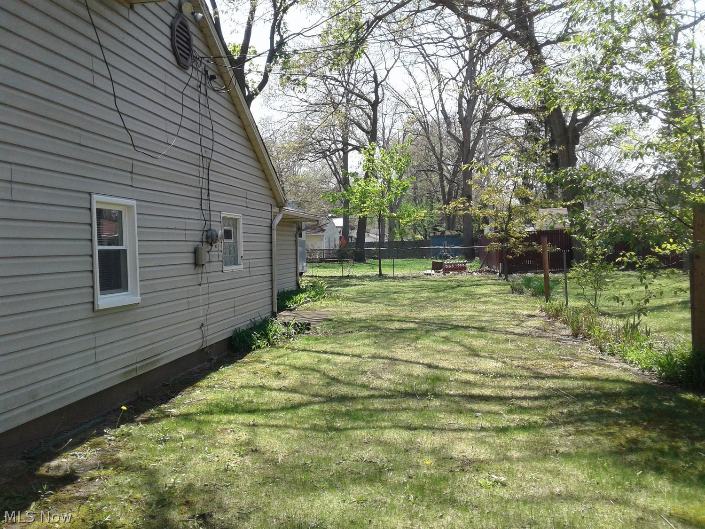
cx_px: 352
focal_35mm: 33
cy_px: 264
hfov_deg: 55.4
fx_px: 672
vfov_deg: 42.9
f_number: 2.2
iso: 50
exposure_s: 1/601
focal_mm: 3.3
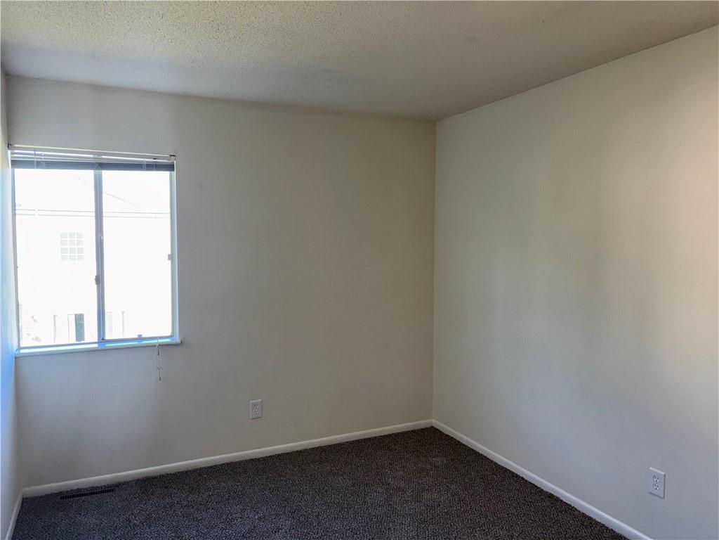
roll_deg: -0.5
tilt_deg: -3.6
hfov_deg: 67.3
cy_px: 270
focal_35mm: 26
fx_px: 540
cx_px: 360
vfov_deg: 53.1
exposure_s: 1/121
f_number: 1.6
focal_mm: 5.96
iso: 64
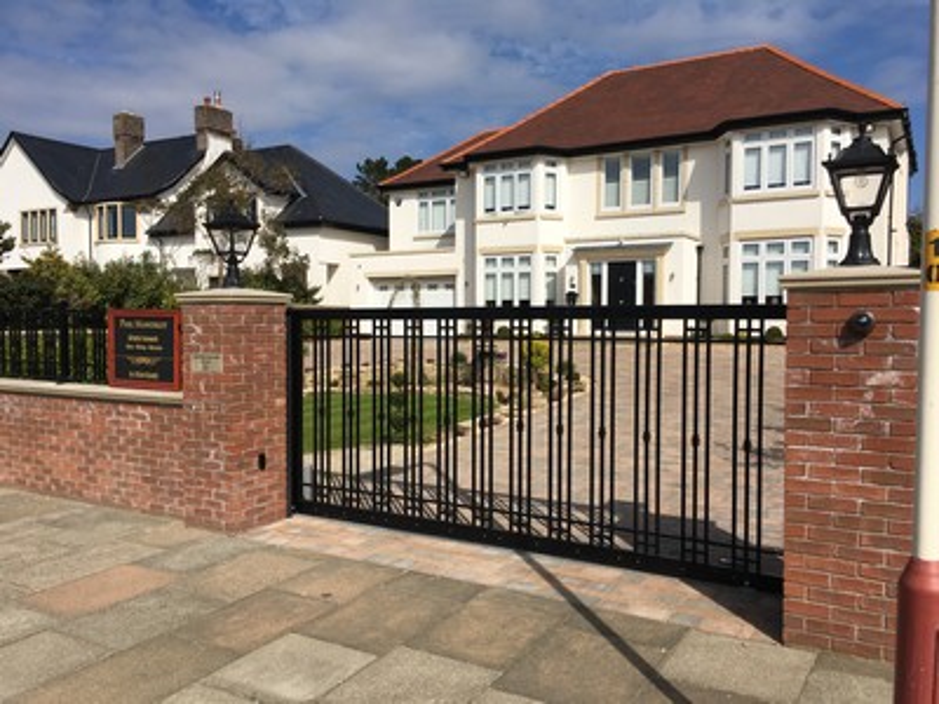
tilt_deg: -1.0
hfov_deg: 61.7
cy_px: 352
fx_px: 787
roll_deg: -0.7
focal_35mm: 29
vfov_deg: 48.2
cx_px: 470
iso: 25
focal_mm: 4.15
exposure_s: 1/3663
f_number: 2.2
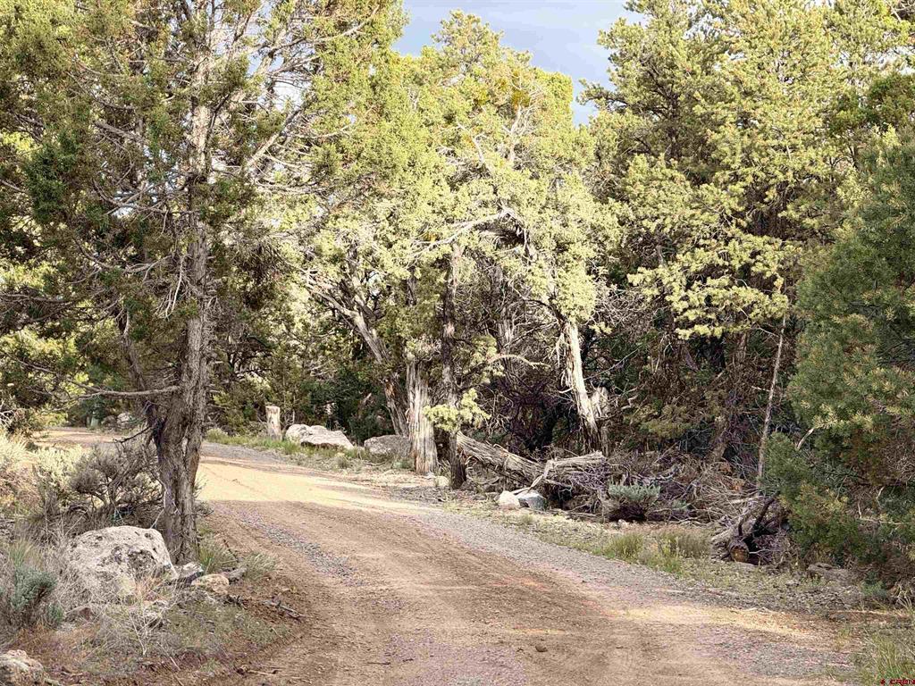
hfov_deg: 16.4
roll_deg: -0.3
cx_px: 458
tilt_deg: +4.2
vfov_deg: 12.3
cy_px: 343
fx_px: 3172
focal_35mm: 120
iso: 64
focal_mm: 15.66
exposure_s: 1/222
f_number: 2.8
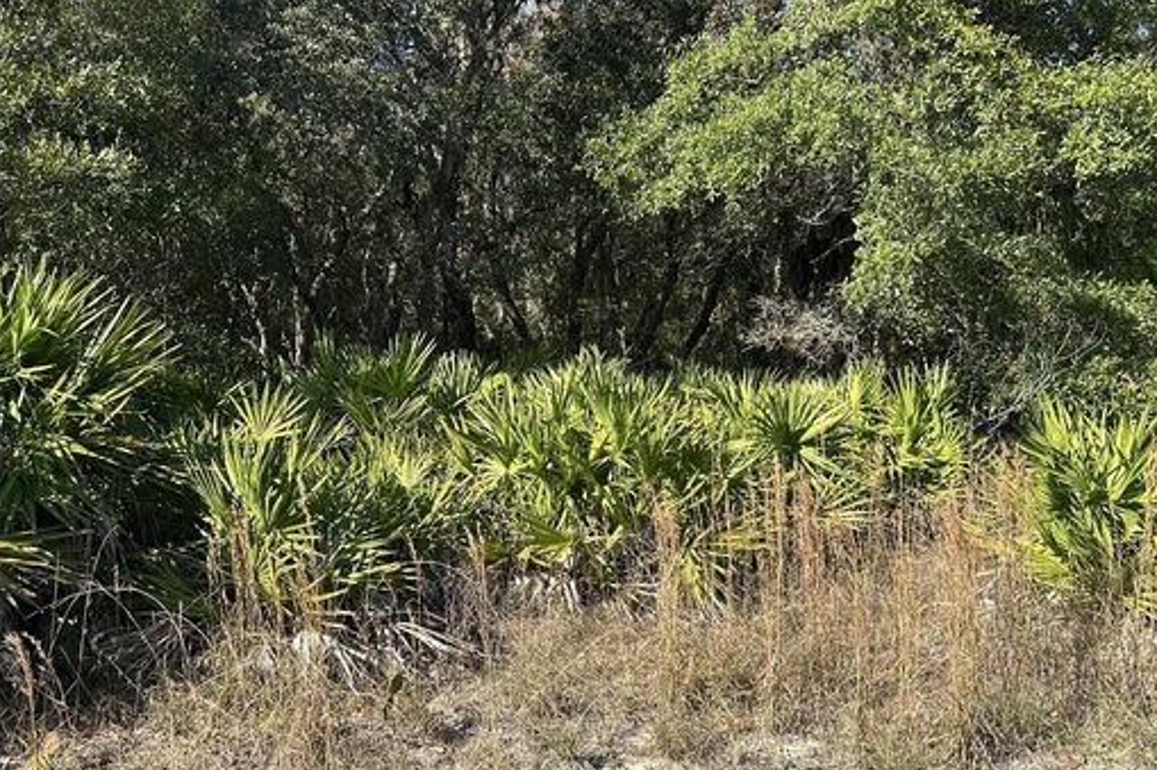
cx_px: 446
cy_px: 416
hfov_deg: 55.3
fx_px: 1092
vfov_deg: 38.8
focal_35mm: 34
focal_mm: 5.7
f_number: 1.5
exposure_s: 1/1361
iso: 50
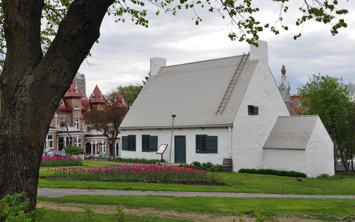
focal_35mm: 45
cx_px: 188
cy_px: 110
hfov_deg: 44.3
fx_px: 435
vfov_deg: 28.6
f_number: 11
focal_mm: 24
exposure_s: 1/125
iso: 200
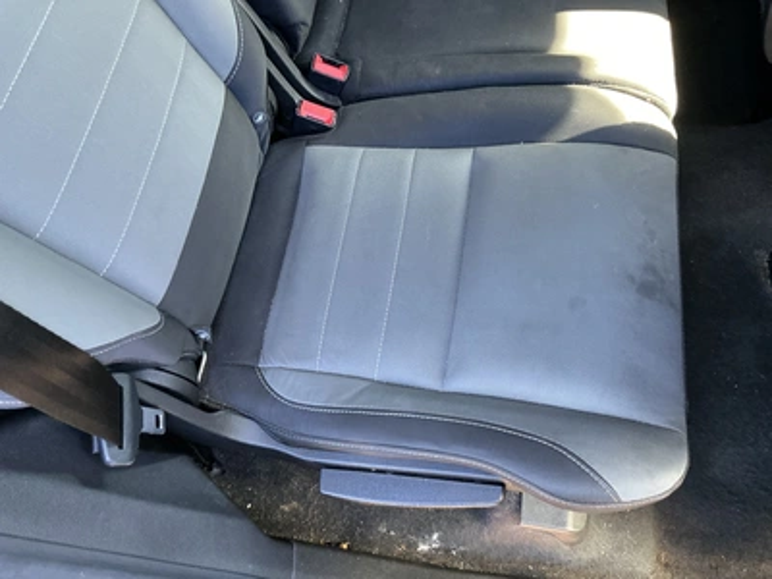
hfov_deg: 63.4
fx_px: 624
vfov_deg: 49.7
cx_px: 386
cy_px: 290
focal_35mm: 28
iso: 160
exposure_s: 1/60
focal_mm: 3
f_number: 1.8
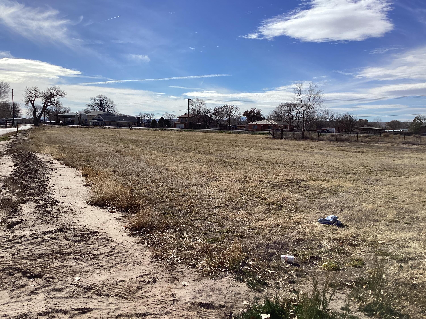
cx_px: 213
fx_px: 381
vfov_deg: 45.4
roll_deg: -2.2
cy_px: 160
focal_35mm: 31
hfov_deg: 58.4
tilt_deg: -5.0
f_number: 2.4
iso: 25
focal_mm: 3.3
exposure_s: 1/2717
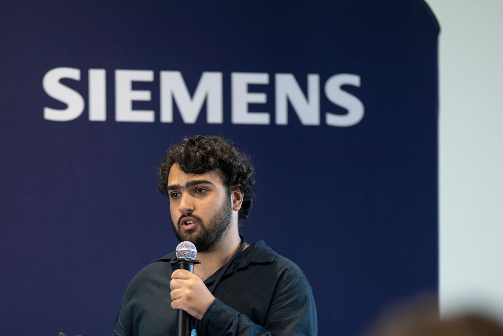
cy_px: 336
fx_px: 2487
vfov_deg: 7.7
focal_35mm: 178
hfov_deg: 11.5
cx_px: 142
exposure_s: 1/250
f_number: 1.2
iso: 320
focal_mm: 85
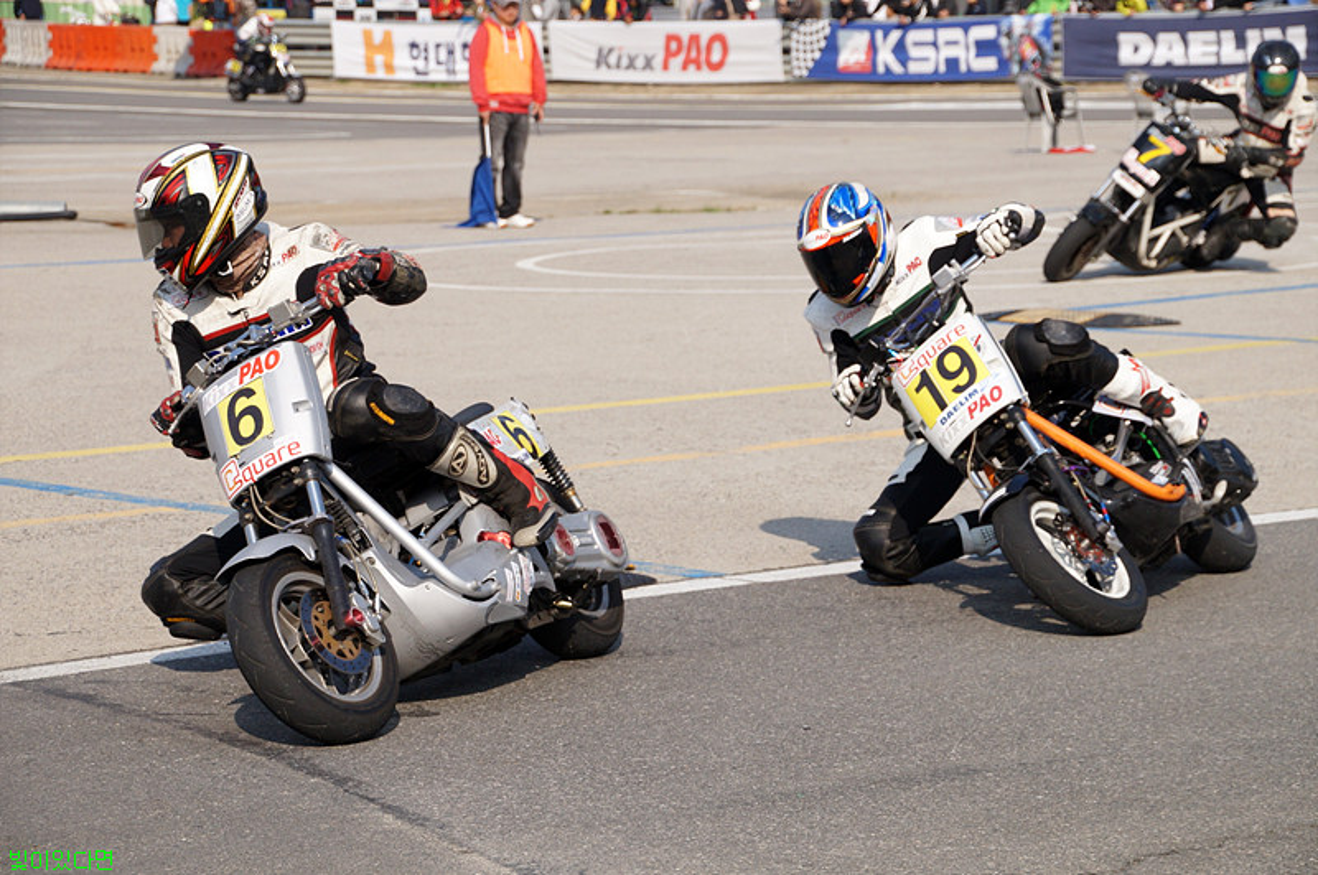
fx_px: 4661
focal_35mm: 128
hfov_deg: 16.1
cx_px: 659
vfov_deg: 10.7
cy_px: 438
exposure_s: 1/1600
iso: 400
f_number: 6.3
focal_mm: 85
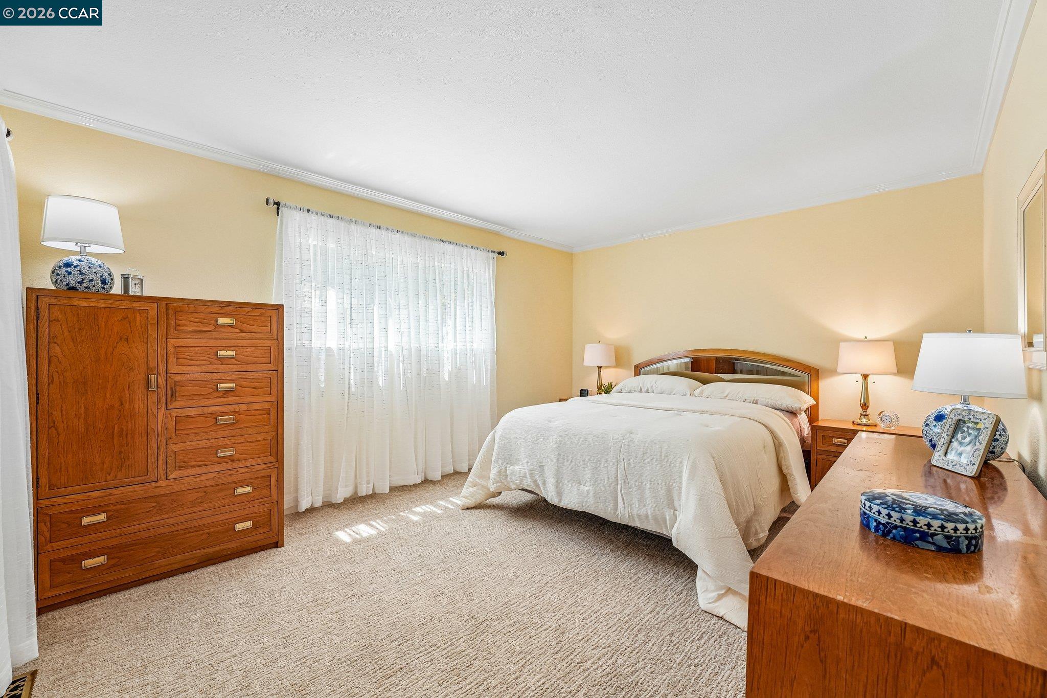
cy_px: 349
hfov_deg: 104.3
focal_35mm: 14
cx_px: 524
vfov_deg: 81.2
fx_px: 407
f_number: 8
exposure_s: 1/60
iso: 800
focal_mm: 14
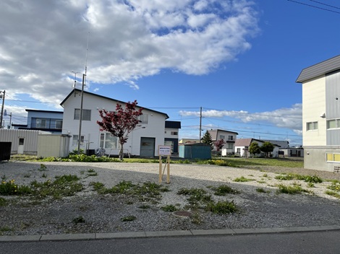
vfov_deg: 53.0
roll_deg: -1.7
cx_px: 170
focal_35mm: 26
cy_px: 127
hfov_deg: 67.3
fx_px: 255
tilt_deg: +4.3
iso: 32
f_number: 1.6
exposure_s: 1/3401
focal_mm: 4.2
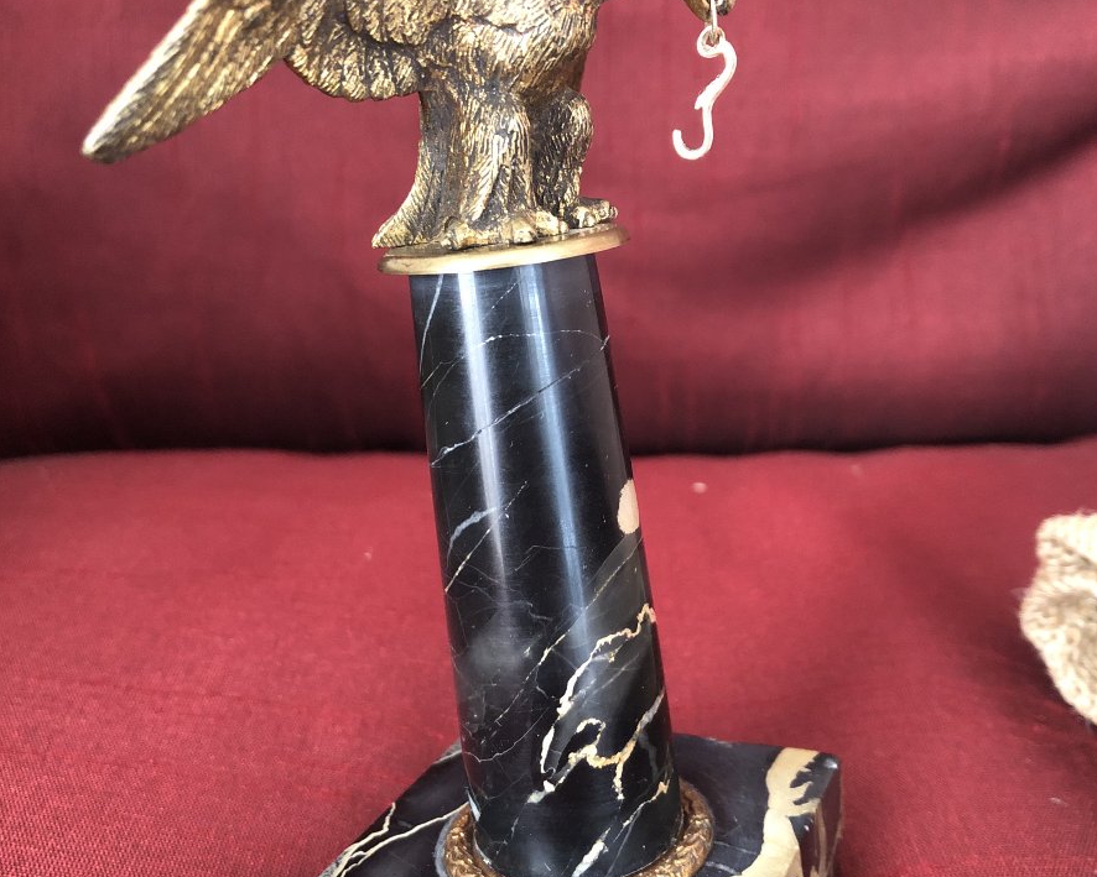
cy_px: 458
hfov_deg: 49.1
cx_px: 552
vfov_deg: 40.1
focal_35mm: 37
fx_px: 1201
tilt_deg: -21.9
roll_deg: +2.2
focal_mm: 3.99
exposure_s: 1/4
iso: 100
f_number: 1.8
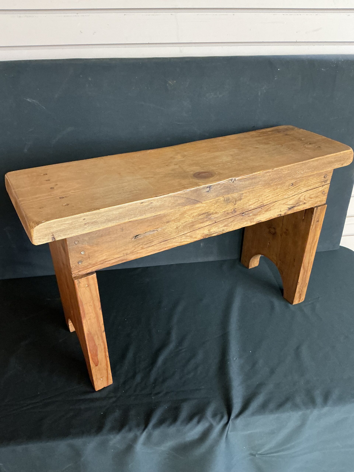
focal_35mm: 29
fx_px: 395
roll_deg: -0.1
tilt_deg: -32.2
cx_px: 177
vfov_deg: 61.7
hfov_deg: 48.2
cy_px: 236
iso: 250
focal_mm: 3
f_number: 1.8
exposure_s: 1/30
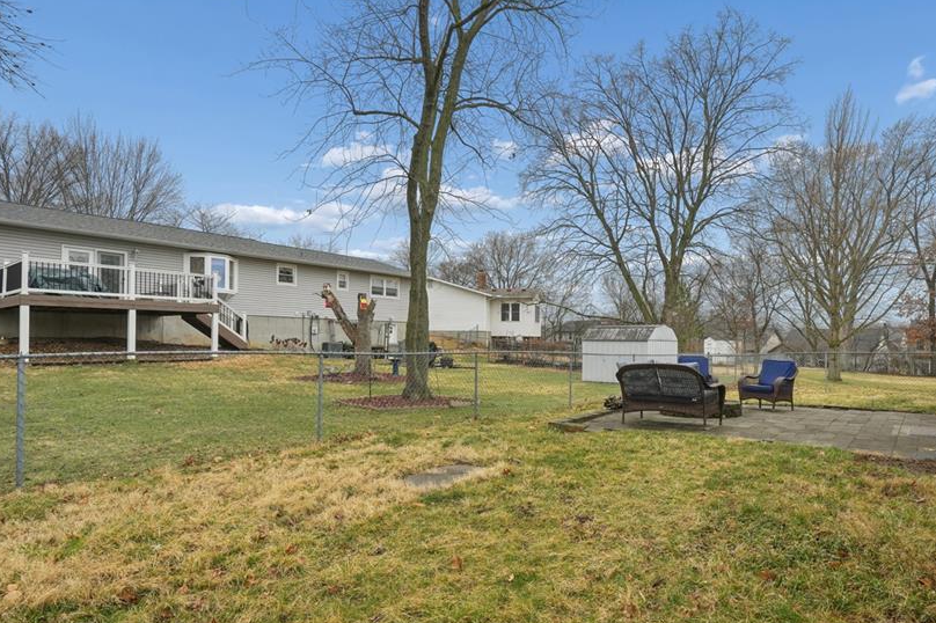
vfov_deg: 64.5
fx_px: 494
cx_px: 527
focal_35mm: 19
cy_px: 326
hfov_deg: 86.5
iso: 400
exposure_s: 1/200
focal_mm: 15
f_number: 8
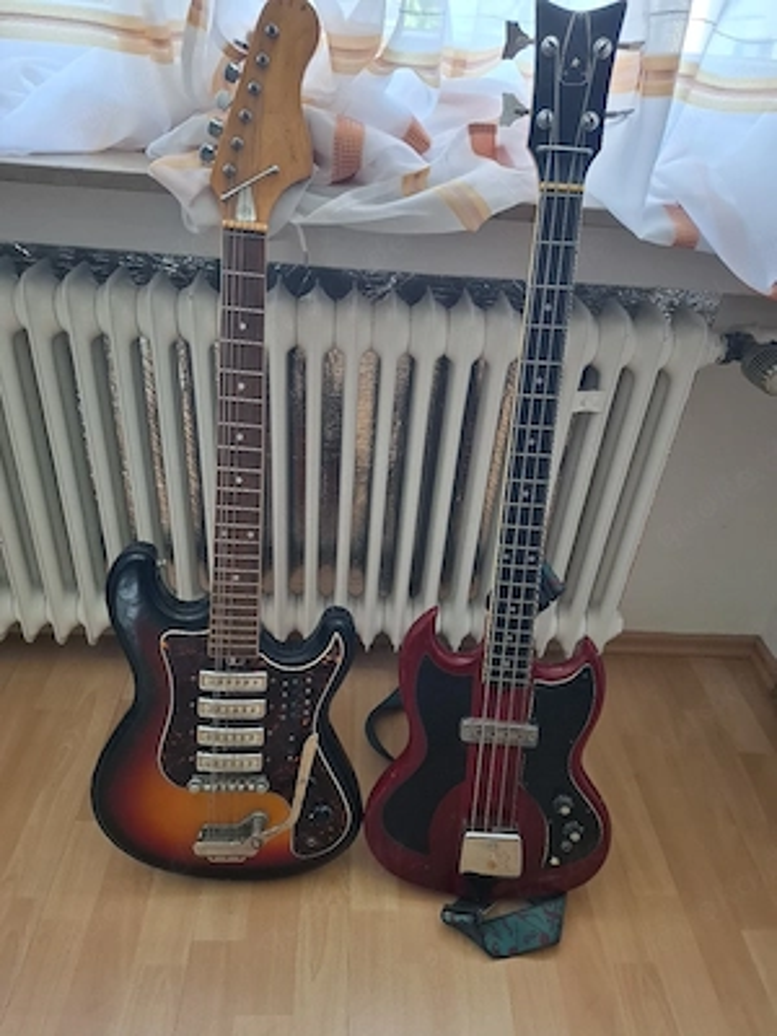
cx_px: 388
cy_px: 518
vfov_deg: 73.9
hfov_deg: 58.9
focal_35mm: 23
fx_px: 688
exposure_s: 1/50
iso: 250
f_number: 1.8
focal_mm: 5.54
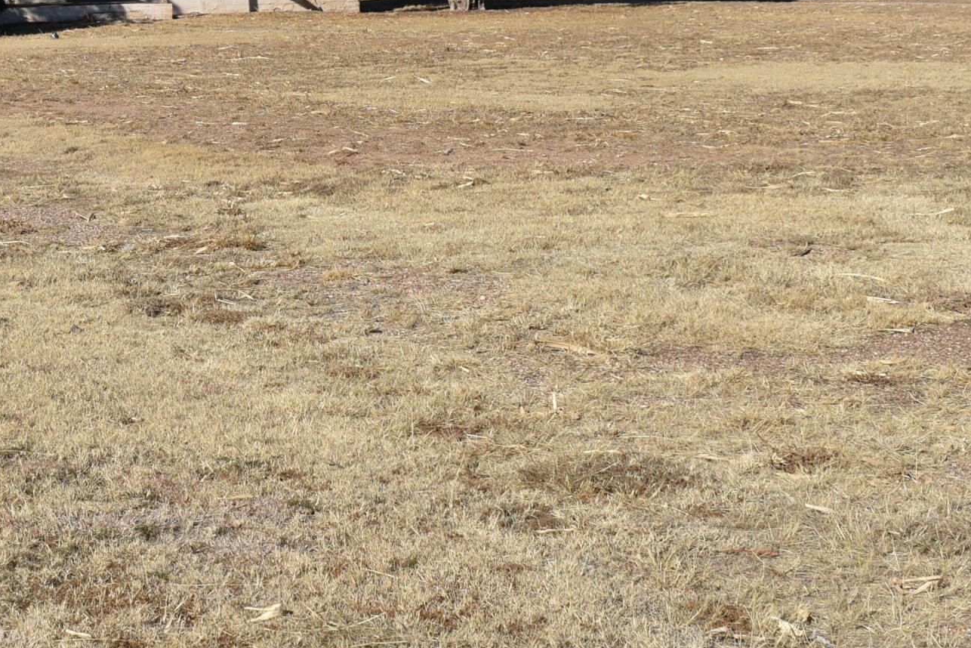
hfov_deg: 21.8
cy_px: 111
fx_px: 2455
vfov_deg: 14.9
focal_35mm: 91
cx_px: 91
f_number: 10
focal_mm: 26
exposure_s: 1/400
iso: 100
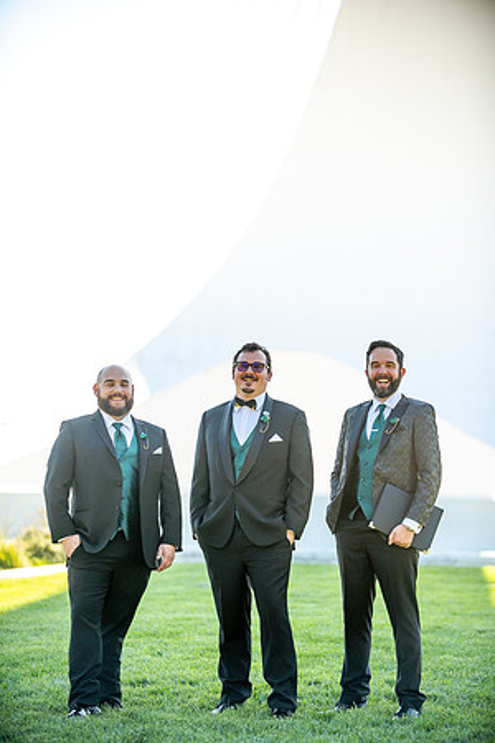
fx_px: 2392
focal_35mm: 116
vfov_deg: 17.6
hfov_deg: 11.8
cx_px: 248
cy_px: 372
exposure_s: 1/1600
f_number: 2.8
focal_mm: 116
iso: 400
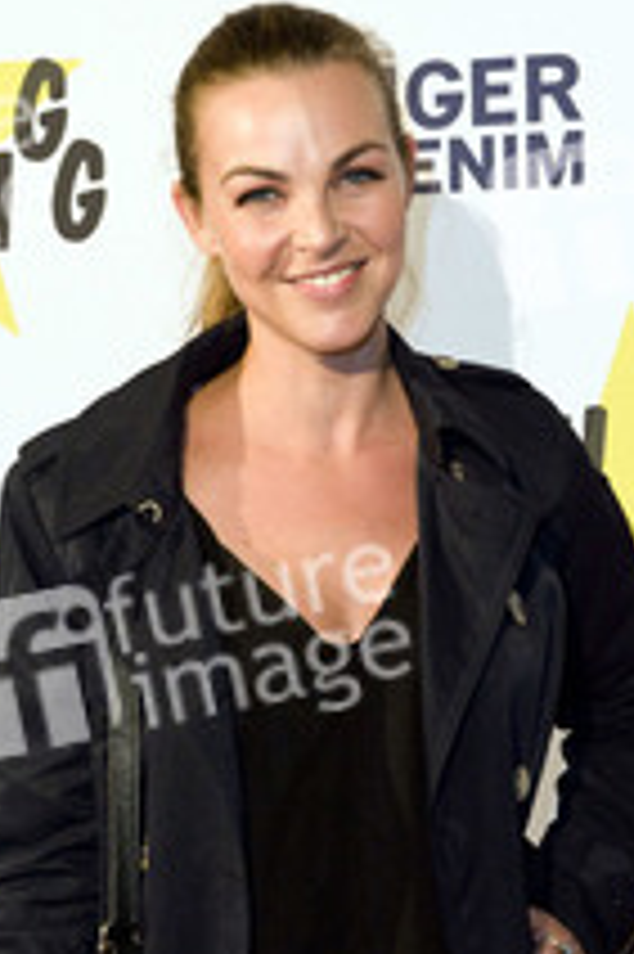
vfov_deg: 19.3
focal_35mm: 104
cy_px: 878
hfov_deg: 13.1
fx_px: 2752
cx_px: 313
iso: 1600
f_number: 4.5
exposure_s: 1/200
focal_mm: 55
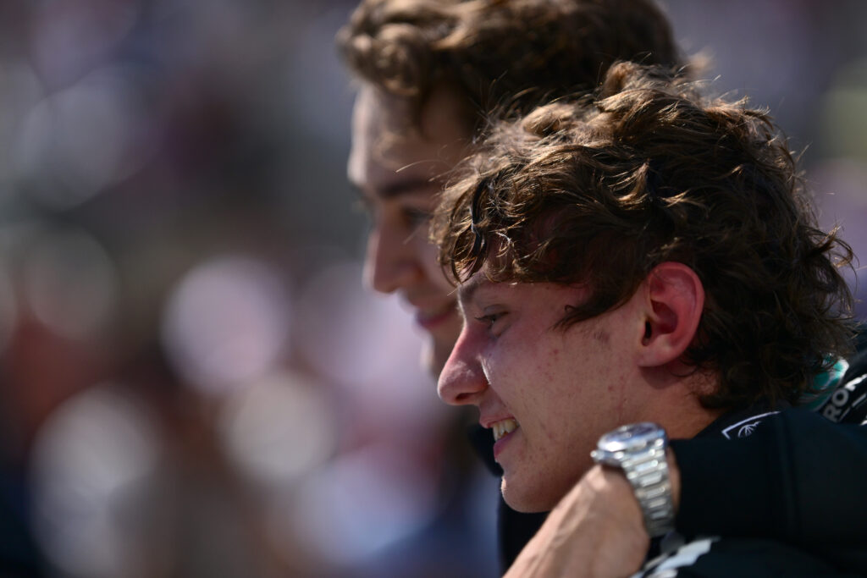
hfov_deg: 10.3
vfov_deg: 6.9
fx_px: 4817
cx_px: 434
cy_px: 289
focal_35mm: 200
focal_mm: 200
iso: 400
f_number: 2
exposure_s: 1/5000
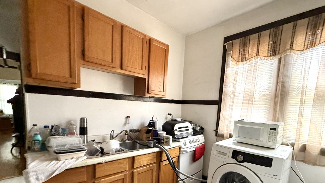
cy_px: 124
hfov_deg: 95.8
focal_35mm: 17
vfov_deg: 62.2
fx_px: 147
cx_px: 172
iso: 160
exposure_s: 1/99
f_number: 2.2
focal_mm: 2.22
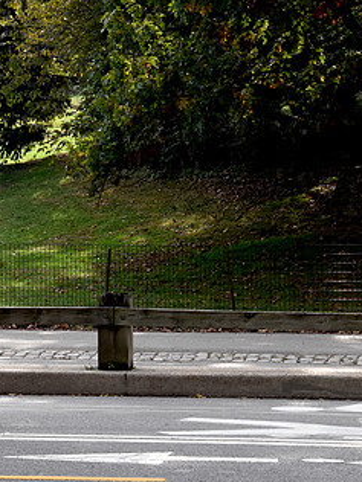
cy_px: 237
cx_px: -26
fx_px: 2287
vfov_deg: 12.0
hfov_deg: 9.0
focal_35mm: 164
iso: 800
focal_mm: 62
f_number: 8
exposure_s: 1/750
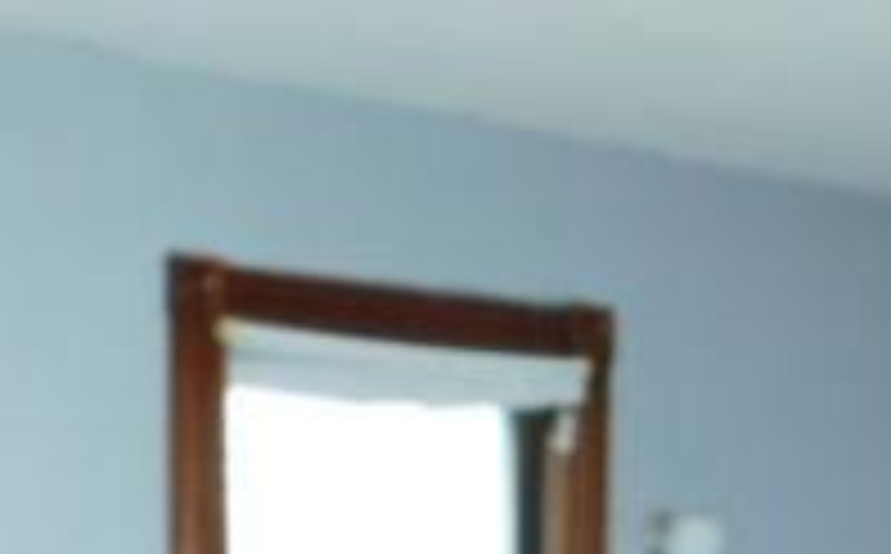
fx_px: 1915
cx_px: 356
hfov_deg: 26.1
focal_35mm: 79
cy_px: 851
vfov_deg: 15.1
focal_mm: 4
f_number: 3
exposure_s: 1/30
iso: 200
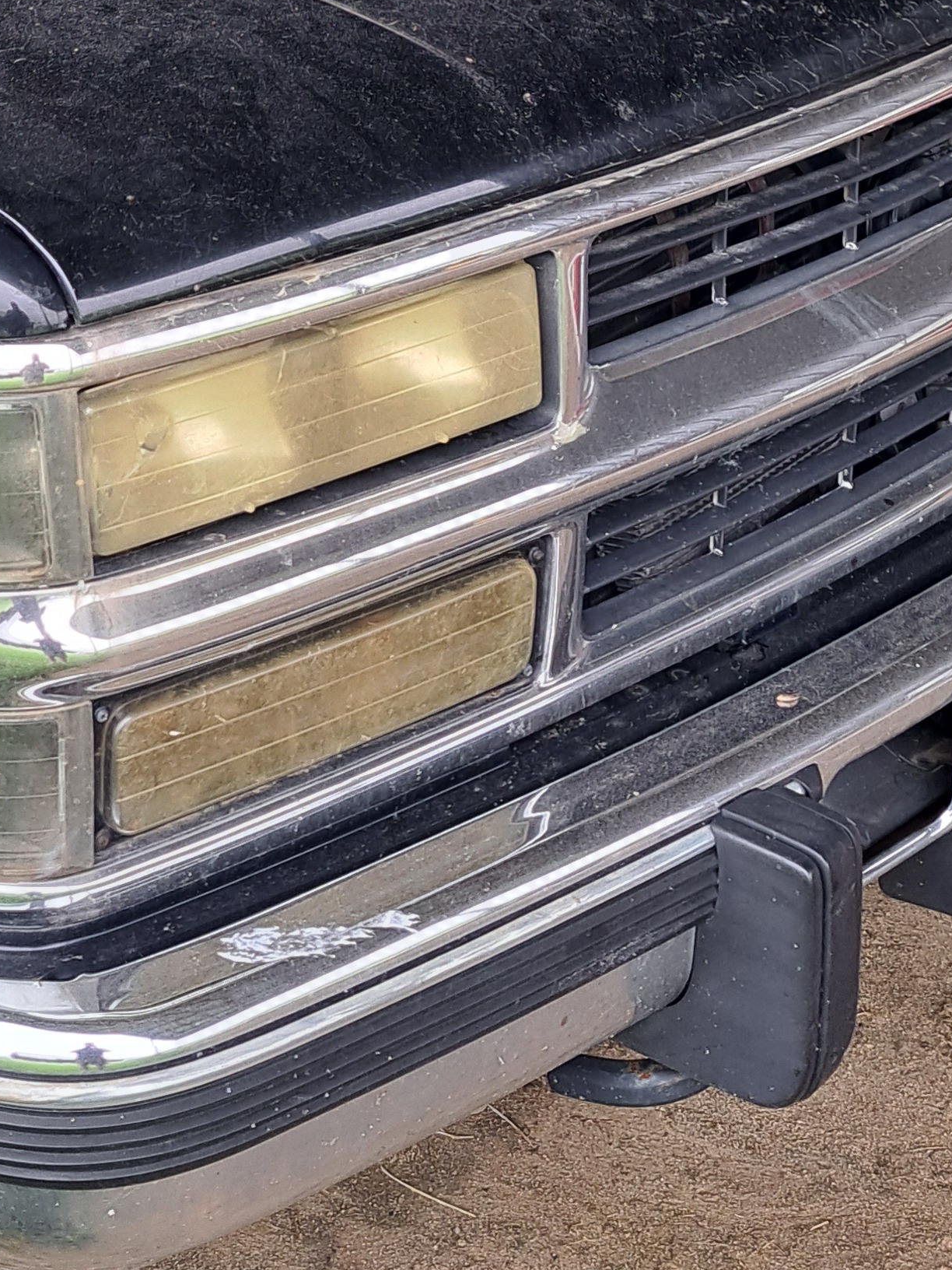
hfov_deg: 21.2
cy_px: -17
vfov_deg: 26.9
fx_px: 2493
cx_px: 106
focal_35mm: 68
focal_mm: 5.23
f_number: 1.8
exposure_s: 1/120
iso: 50
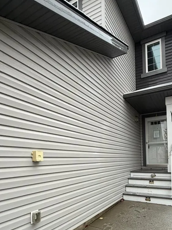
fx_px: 159
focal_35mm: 24
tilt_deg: +1.6
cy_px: 153
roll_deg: +0.9
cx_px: 103
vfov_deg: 69.6
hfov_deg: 56.4
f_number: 2.2
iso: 320
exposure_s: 1/121
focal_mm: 2.22
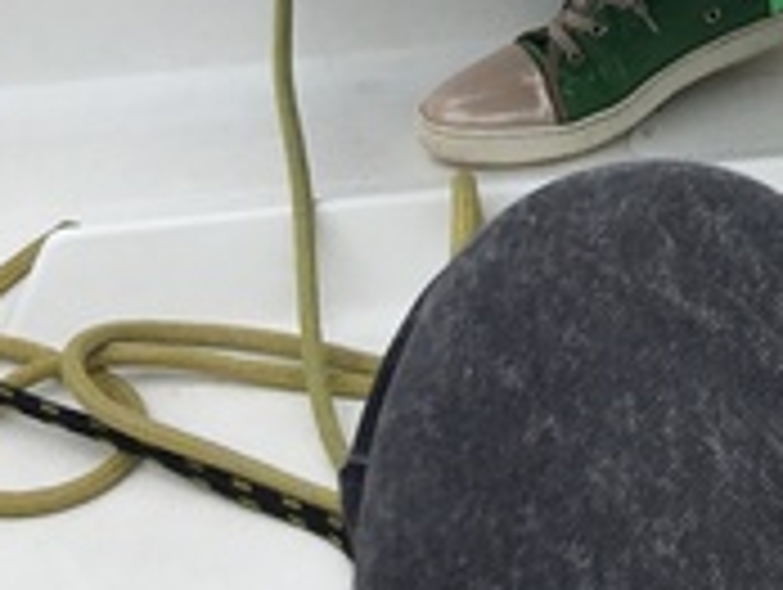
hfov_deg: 13.6
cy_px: -477
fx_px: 3013
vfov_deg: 10.5
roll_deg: +4.7
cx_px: 1310
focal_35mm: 133
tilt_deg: -40.8
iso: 25
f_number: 2.2
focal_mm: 4.15
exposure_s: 1/1451
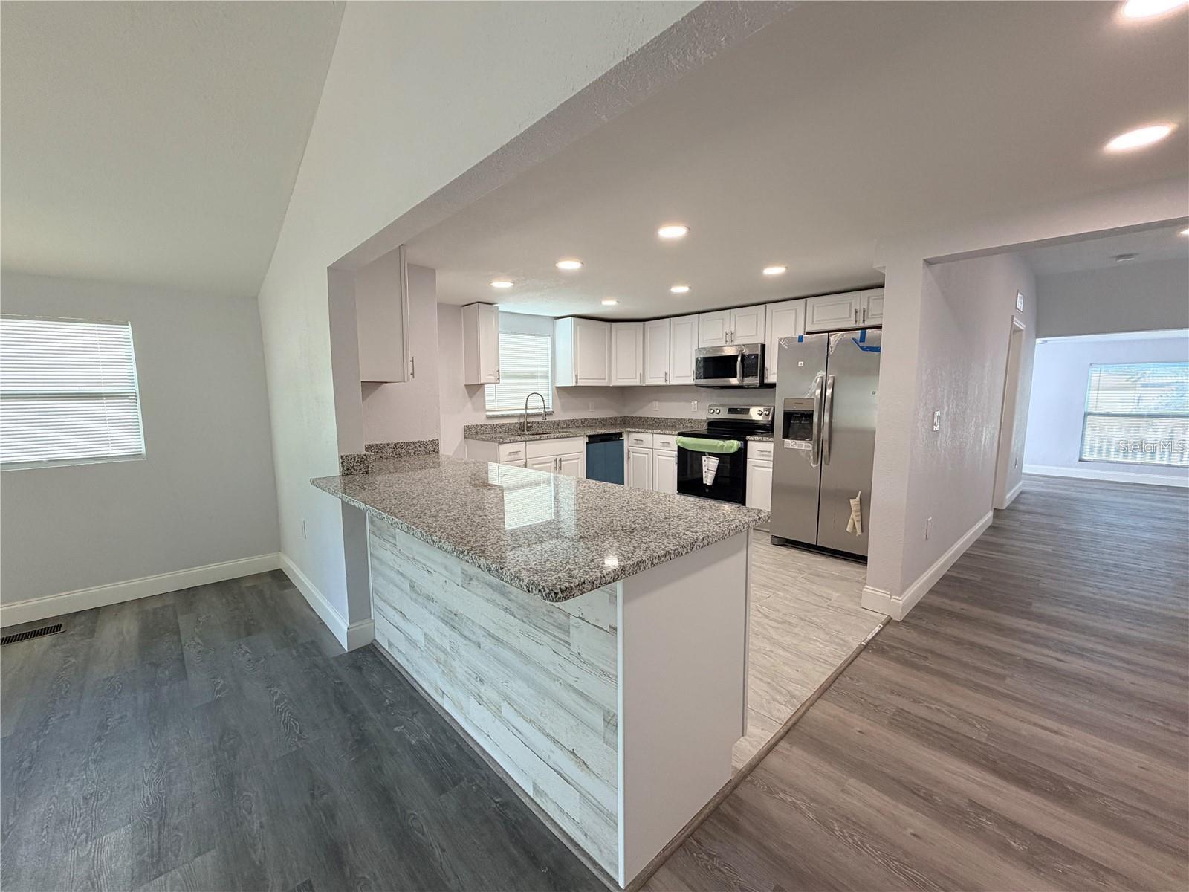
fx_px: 481
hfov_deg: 102.1
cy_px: 446
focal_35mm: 14
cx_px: 594
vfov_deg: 85.7
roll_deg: +0.7
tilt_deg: -5.5
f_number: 2.2
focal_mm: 2.22
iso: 160
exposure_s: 1/120
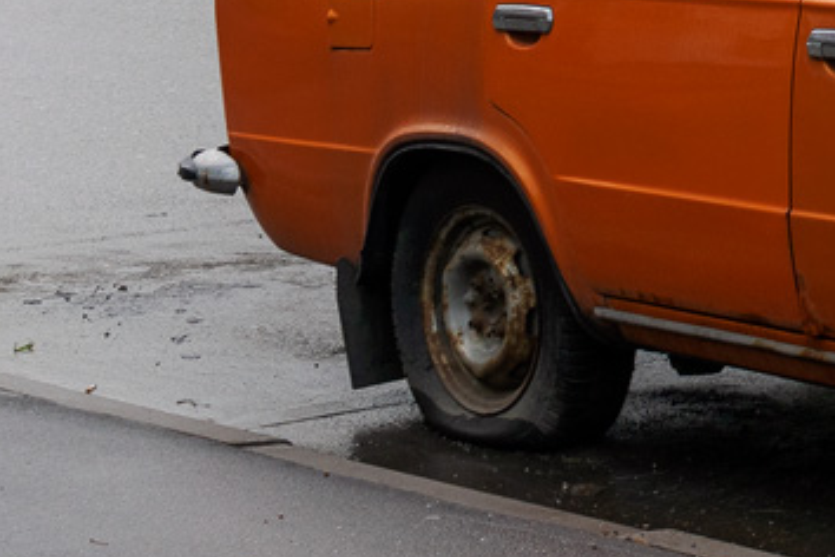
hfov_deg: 13.6
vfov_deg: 9.7
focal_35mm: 139
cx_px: 1359
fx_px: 3224
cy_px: -166
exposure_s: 1/50
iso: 100
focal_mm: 24
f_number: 4
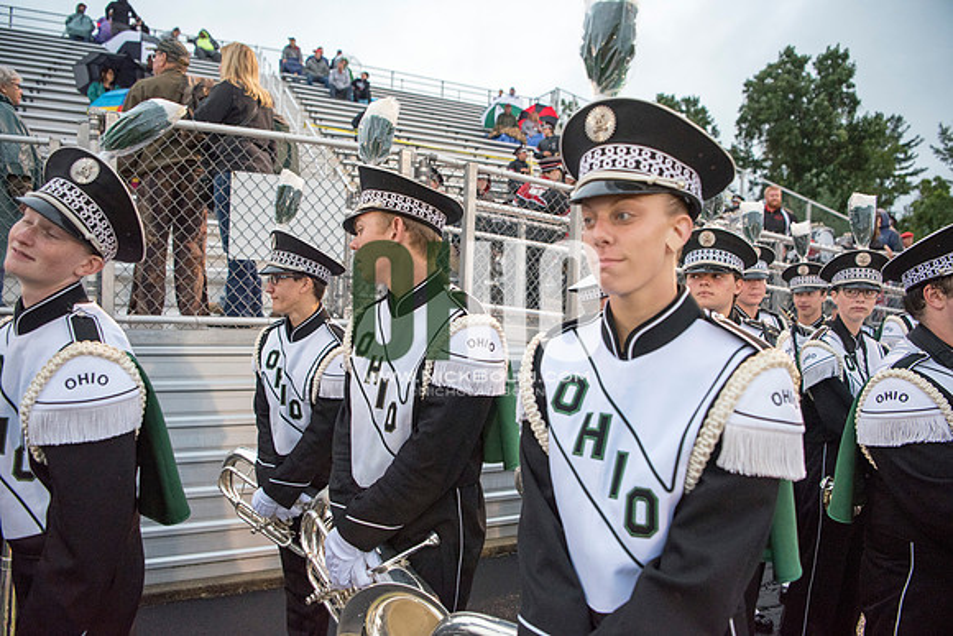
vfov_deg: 53.2
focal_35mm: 24
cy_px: 318
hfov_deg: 73.7
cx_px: 476
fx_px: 635
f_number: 3.2
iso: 2000
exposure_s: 1/800
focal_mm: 24
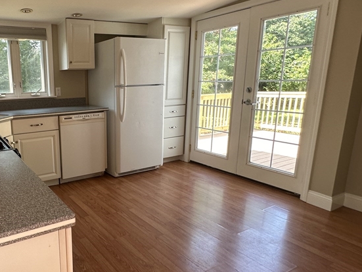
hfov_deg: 62.8
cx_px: 85
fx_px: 272
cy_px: 139
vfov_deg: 53.1
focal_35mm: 26
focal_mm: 2.22
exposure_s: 1/99
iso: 64
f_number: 2.2
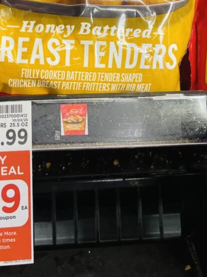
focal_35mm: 48
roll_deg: -2.0
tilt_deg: -38.6
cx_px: 65
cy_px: 52
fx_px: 383
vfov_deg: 38.1
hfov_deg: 30.0
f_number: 1.6
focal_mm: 4.2
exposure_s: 1/120
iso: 100
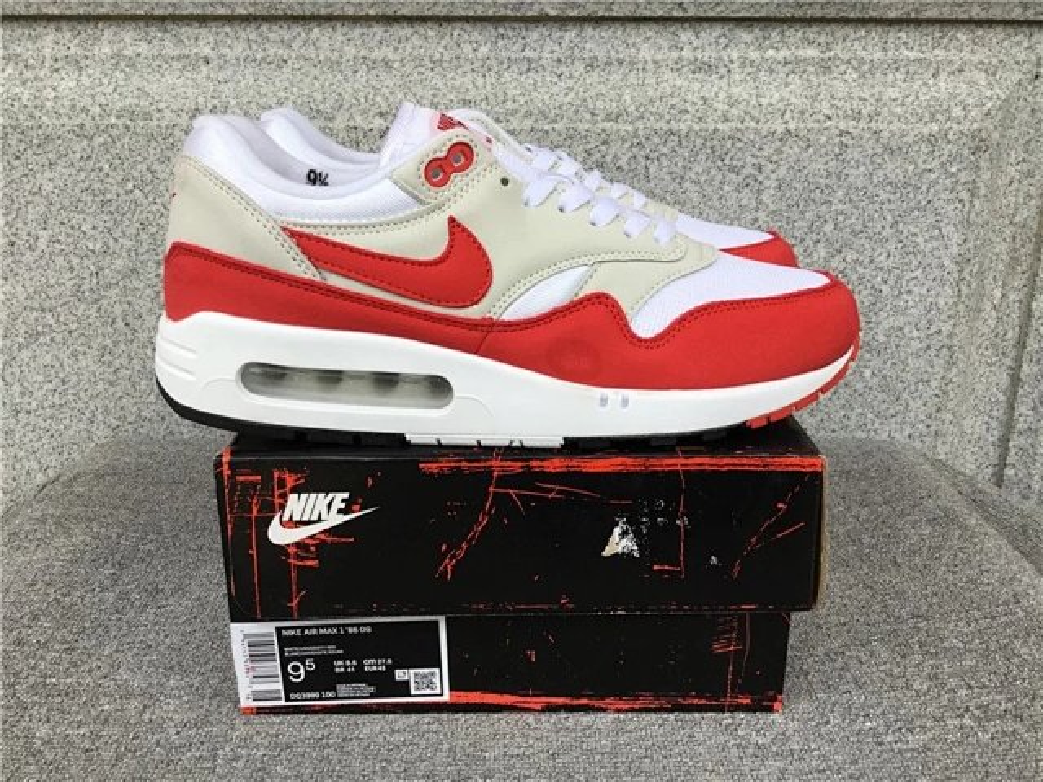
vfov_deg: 45.4
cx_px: 522
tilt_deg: -18.0
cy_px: 391
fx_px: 934
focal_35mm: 31
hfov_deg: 58.4
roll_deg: +0.3
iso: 25
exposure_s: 1/100
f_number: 2.4
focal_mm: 3.3
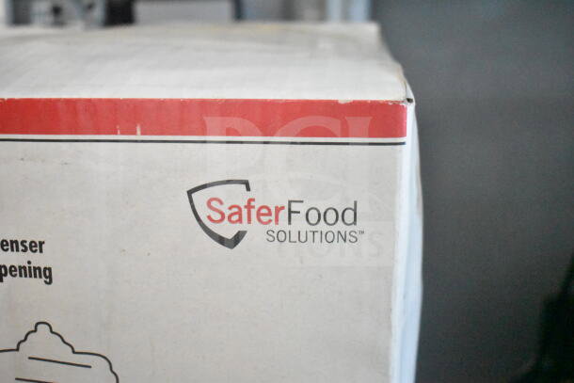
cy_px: 192
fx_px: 837
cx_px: 287
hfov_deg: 37.8
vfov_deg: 25.8
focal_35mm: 52
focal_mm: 35
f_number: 4.5
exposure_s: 1/60
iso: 20000
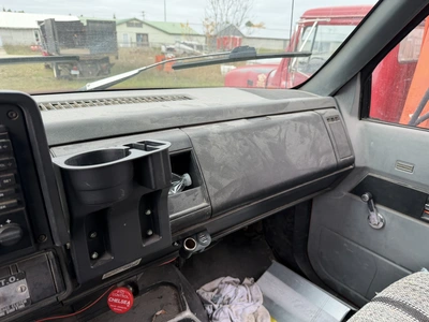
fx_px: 297
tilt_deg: -19.8
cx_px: 214
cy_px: 161
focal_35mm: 24
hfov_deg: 71.6
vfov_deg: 56.8
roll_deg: -1.1
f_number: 1.78
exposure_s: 1/229
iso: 64
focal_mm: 6.76
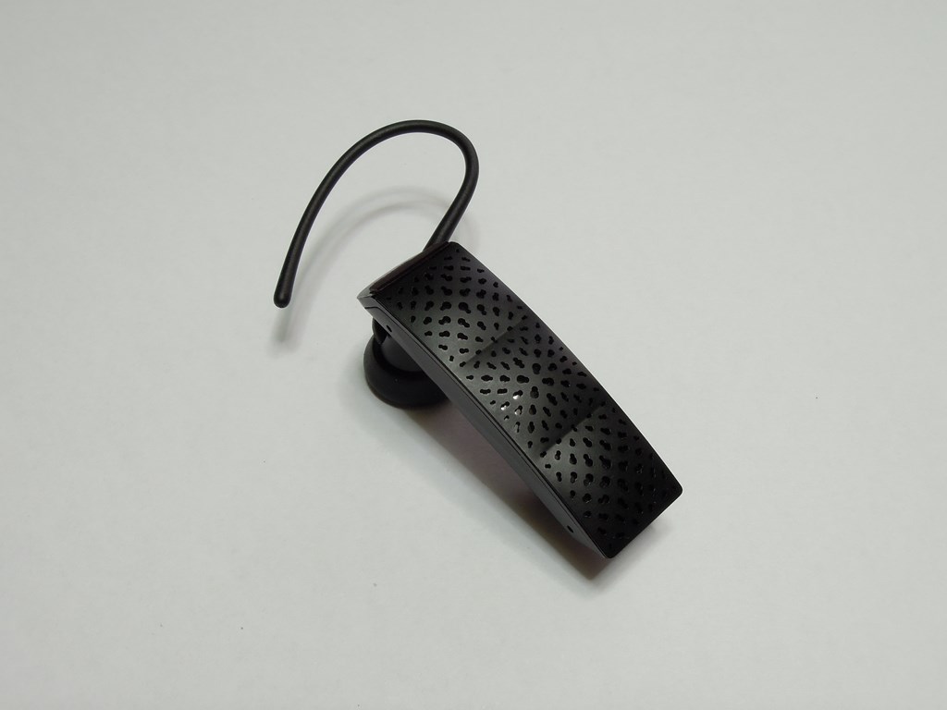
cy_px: 355
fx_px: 1094
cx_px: 474
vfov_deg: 36.0
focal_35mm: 40
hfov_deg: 46.8
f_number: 7.4
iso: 160
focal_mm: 7.2
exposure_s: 1/2.5
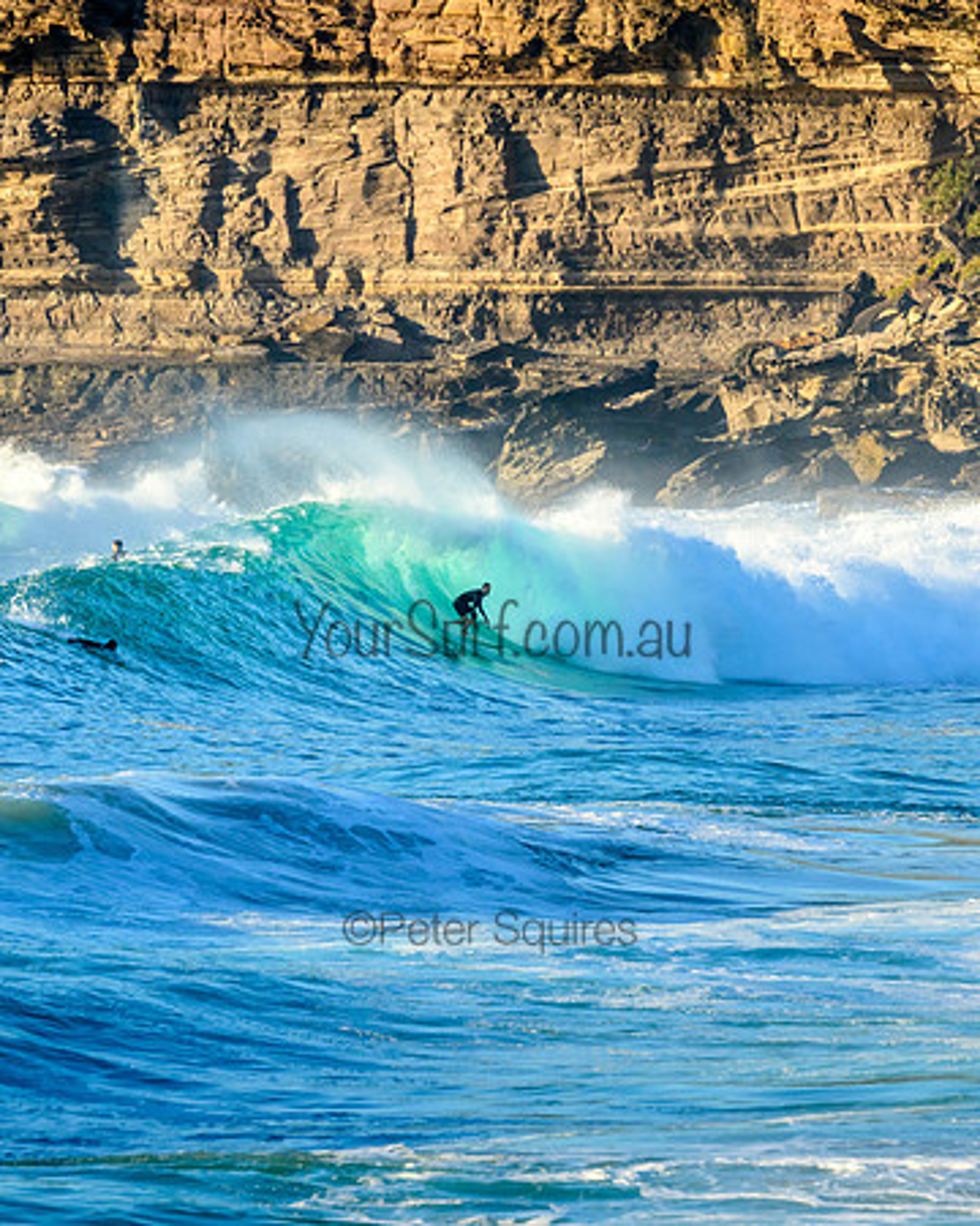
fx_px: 20415
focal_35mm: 563
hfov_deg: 2.7
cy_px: 613
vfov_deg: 3.4
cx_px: 490
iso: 1100
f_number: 9
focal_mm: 400
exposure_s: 1/2000
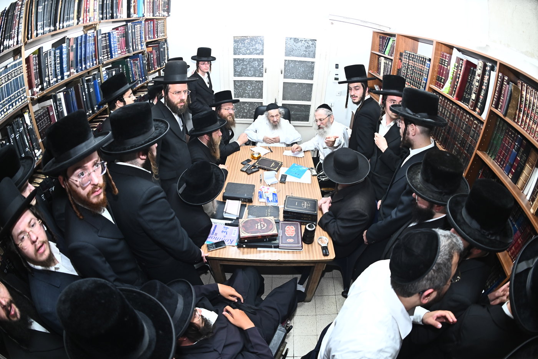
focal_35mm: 16
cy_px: 180
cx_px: 269
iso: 1000
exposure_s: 1/125
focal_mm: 16
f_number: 5.6
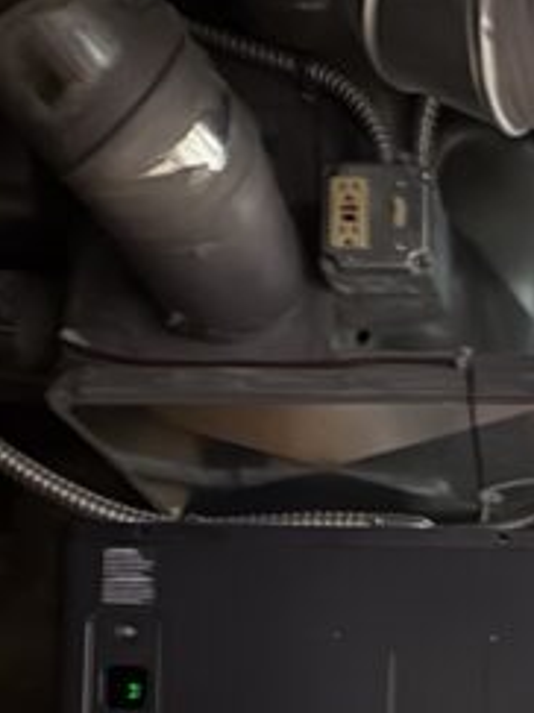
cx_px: 607
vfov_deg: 30.7
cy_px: 692
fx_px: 1215
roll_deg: -2.6
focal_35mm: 59
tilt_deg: +0.9
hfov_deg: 23.1
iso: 500
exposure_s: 1/7
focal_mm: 2.22
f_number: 2.2
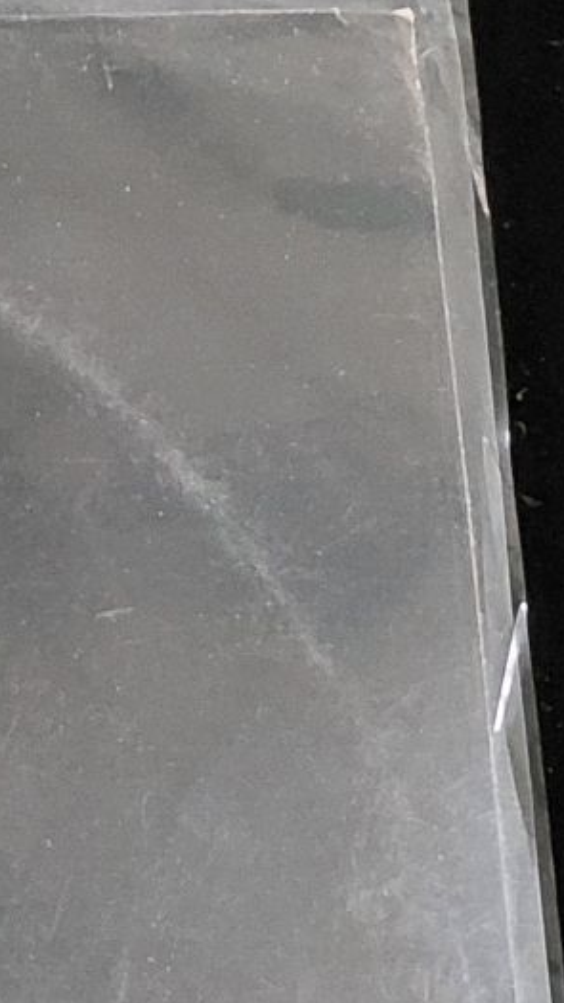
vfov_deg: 19.2
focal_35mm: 106
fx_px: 2816
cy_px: 1150
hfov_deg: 10.1
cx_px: -732
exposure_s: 1/20
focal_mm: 4.69
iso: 1600
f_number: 1.8
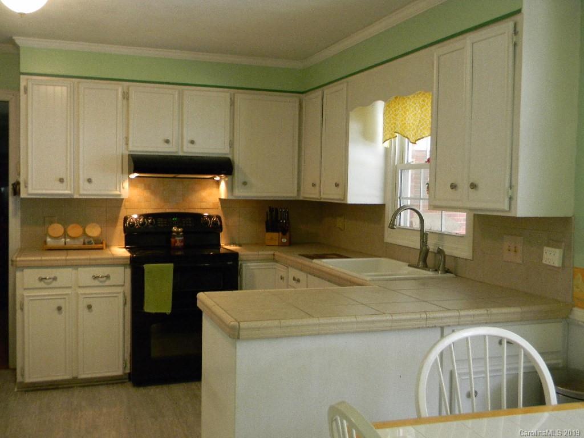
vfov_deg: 39.7
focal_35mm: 36
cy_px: 219
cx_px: 292
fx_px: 607
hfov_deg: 51.4
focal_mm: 6.4
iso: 236
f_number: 3.7
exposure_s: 1/30
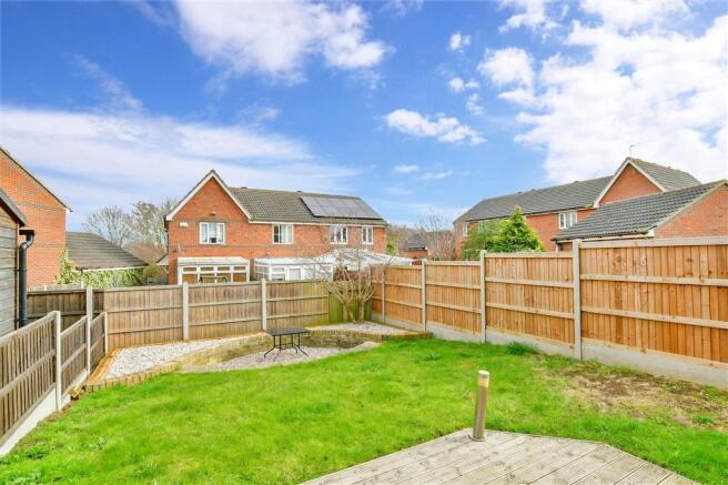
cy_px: 242
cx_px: 364
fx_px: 303
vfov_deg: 77.3
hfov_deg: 100.4
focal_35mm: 15
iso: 160
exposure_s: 1/125
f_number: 8
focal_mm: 10
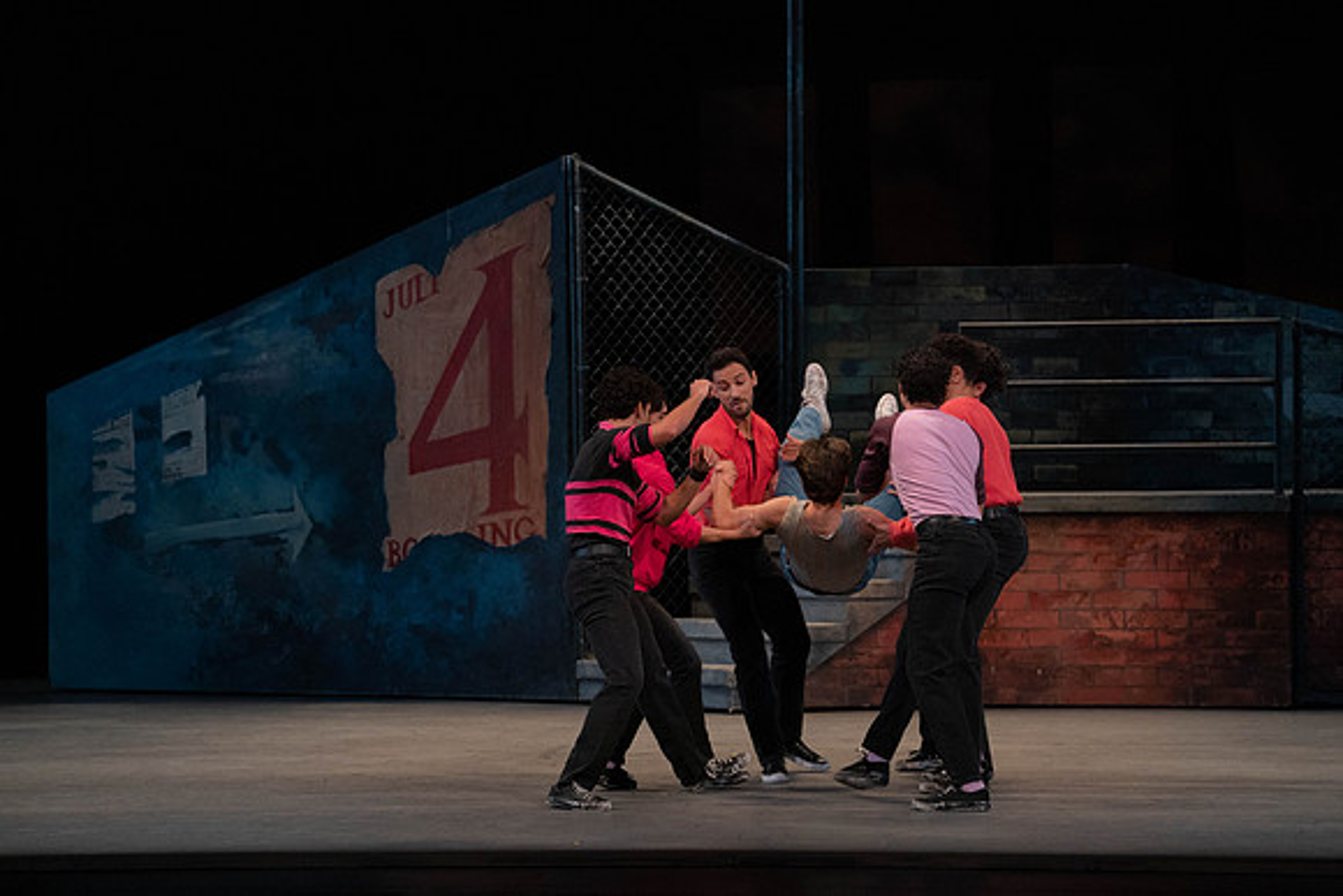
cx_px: 672
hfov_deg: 12.0
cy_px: 448
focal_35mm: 171
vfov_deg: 8.0
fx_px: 6380
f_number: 4.5
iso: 3200
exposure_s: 1/400
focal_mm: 171
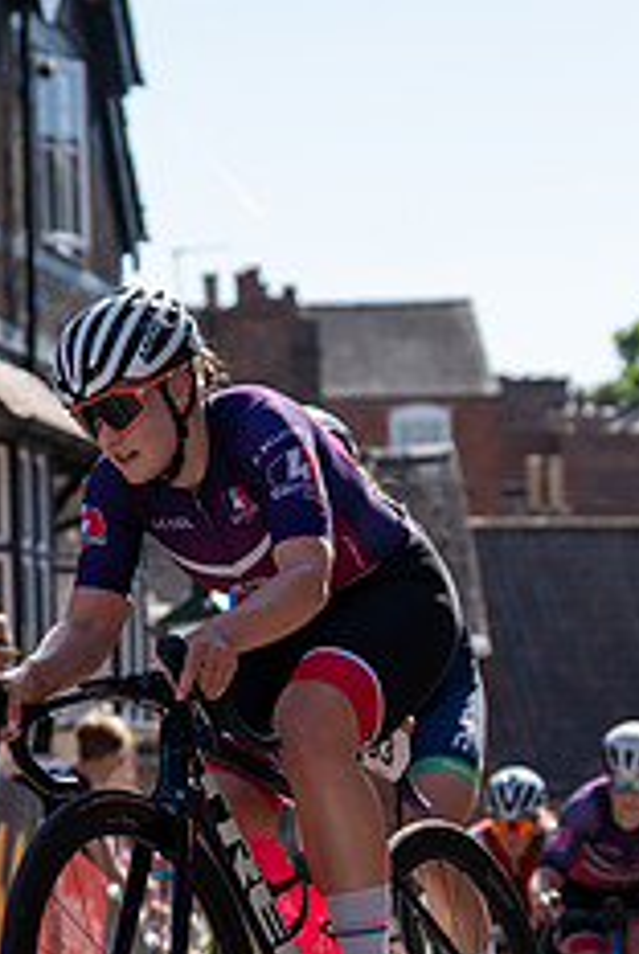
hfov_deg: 7.9
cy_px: 723
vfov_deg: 11.8
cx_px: 213
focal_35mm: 174
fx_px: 4619
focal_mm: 70
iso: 100
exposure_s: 1/1000
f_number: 3.5
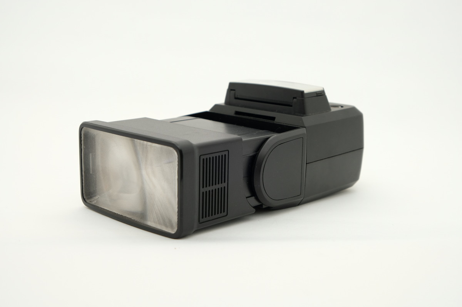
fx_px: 628
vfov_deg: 27.5
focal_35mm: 49
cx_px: 231
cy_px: 154
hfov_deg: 40.4
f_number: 8
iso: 200
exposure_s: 1/125
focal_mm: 32.9
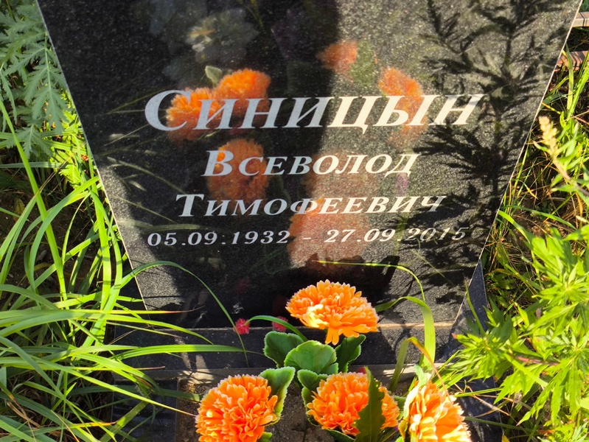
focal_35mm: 50
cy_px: 221
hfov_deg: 38.2
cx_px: 294
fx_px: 851
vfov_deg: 29.1
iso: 50
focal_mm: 4.71
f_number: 1.7
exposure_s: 1/360
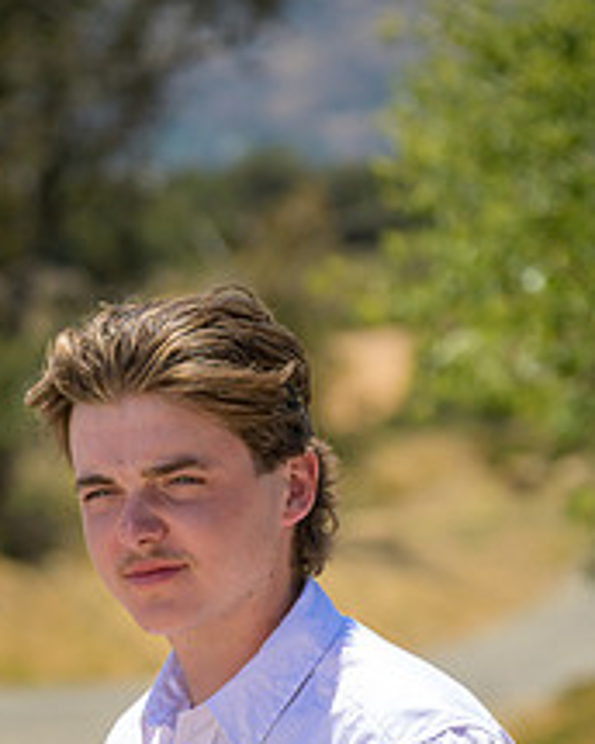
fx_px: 4446
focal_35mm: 202
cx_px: 135
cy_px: 741
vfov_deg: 9.5
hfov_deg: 7.6
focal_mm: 103
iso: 640
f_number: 4
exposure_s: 1/6400
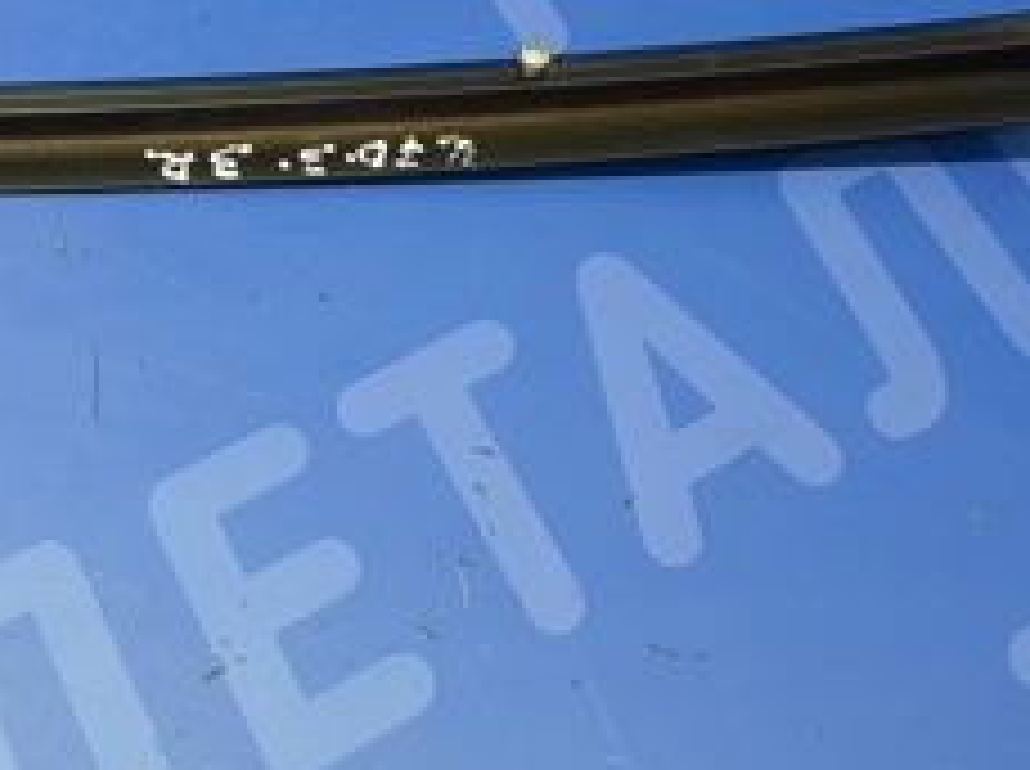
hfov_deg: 25.7
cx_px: -112
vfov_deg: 20.7
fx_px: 2080
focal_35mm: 70
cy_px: 140
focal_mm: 4.6
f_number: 2
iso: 320
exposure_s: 1/33
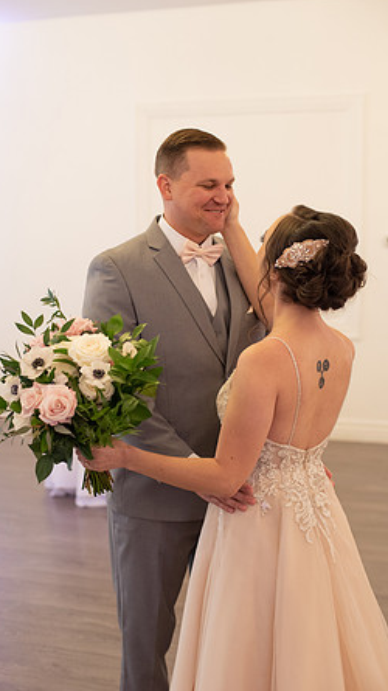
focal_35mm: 53
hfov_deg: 22.6
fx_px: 970
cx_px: 175
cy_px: 345
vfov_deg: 39.2
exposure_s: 1/200
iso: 1600
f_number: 2.8
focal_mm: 50
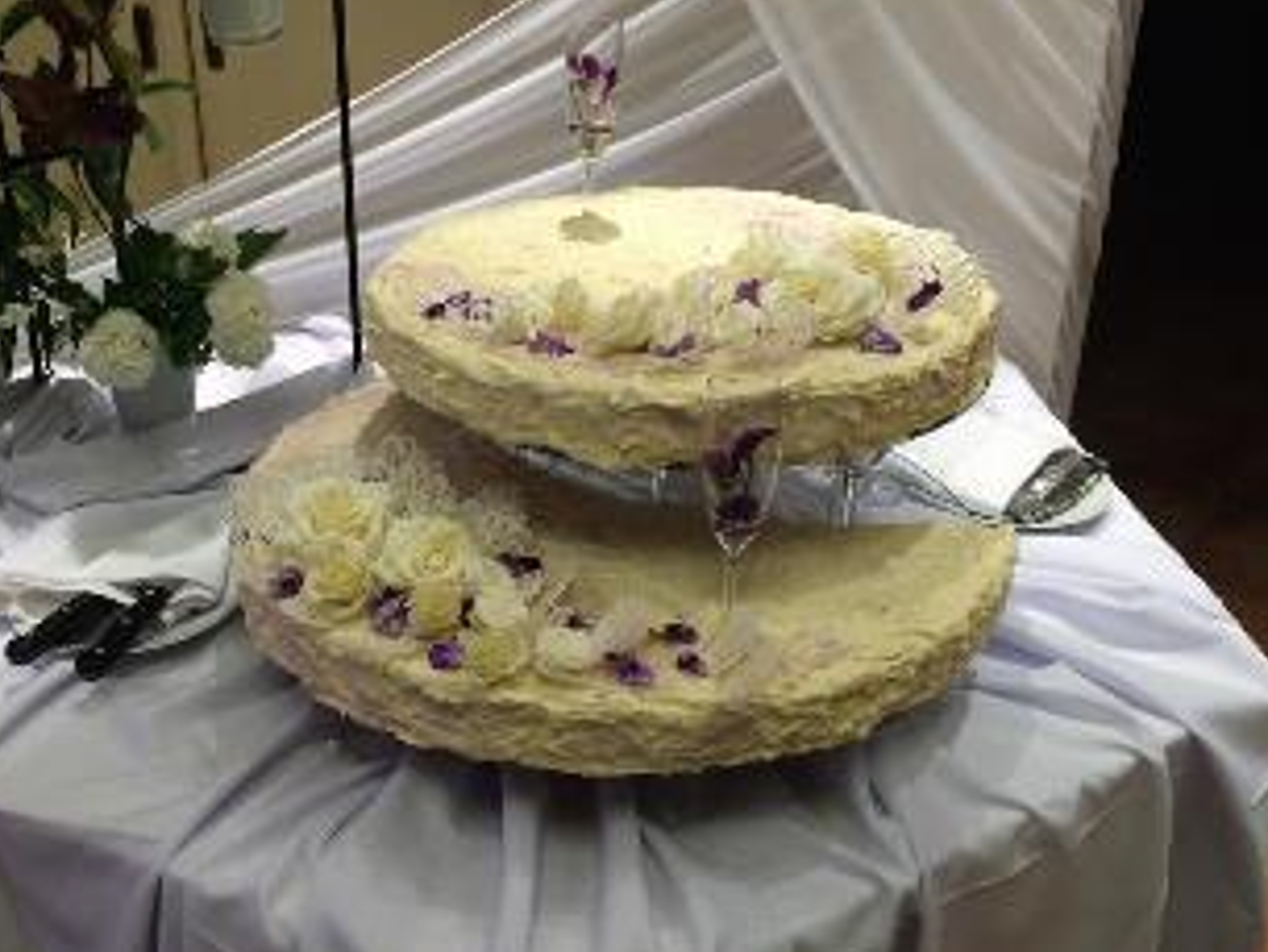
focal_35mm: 38
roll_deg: +1.8
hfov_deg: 48.7
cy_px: 437
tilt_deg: -24.8
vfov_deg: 37.7
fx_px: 1393
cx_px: 516
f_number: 2.2
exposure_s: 1/33
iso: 160
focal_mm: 4.15
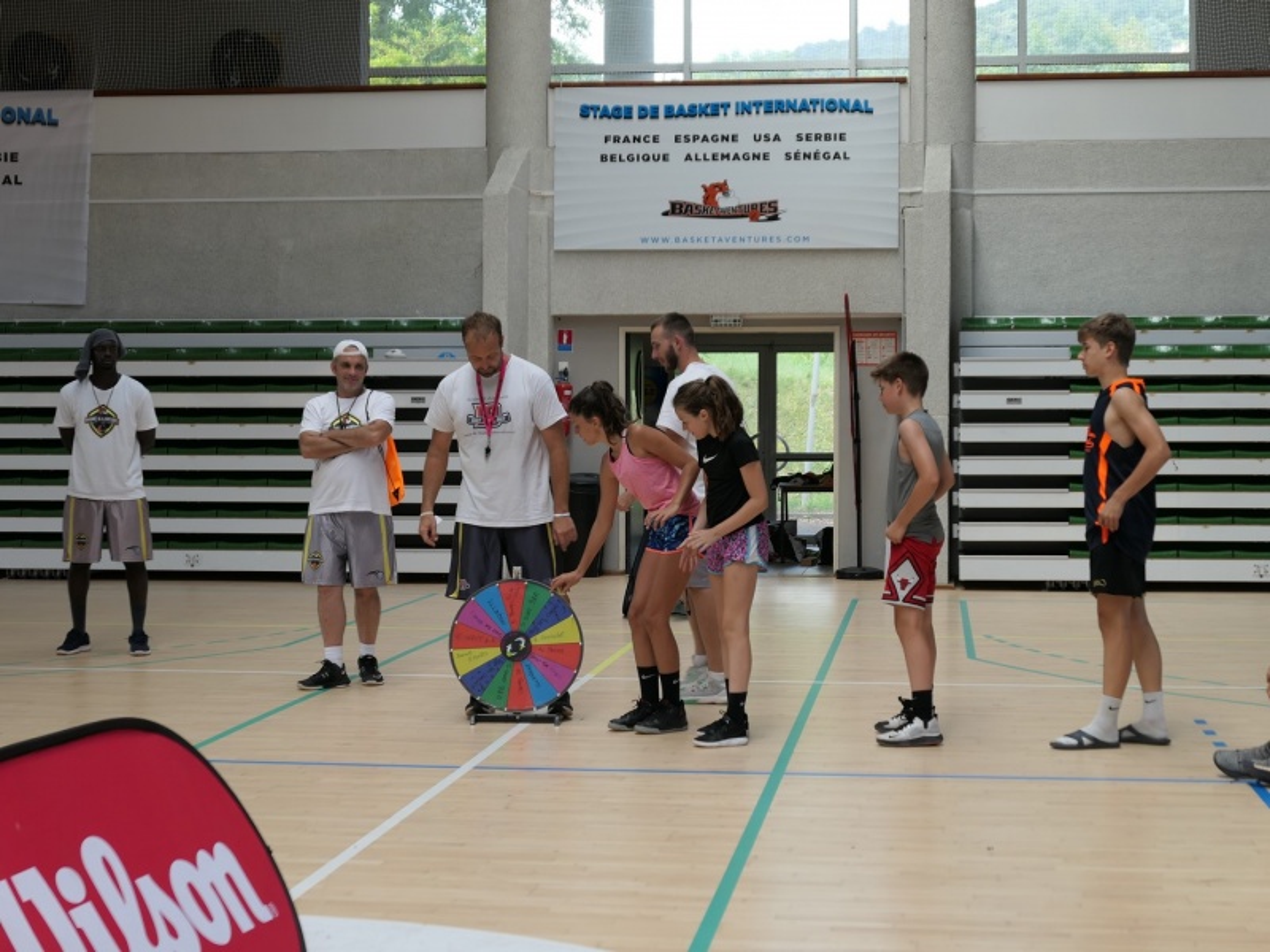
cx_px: 635
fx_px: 2385
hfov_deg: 29.8
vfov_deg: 22.6
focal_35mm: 65
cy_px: 476
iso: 125
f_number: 2.8
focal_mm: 21.9
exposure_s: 1/200
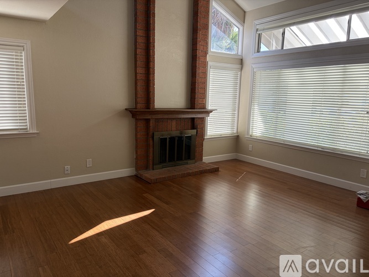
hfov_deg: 67.3
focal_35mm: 26
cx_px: 184
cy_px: 138
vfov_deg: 53.0
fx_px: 277
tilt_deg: -8.8
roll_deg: -1.2
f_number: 1.6
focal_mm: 5.96
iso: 40
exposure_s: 1/186
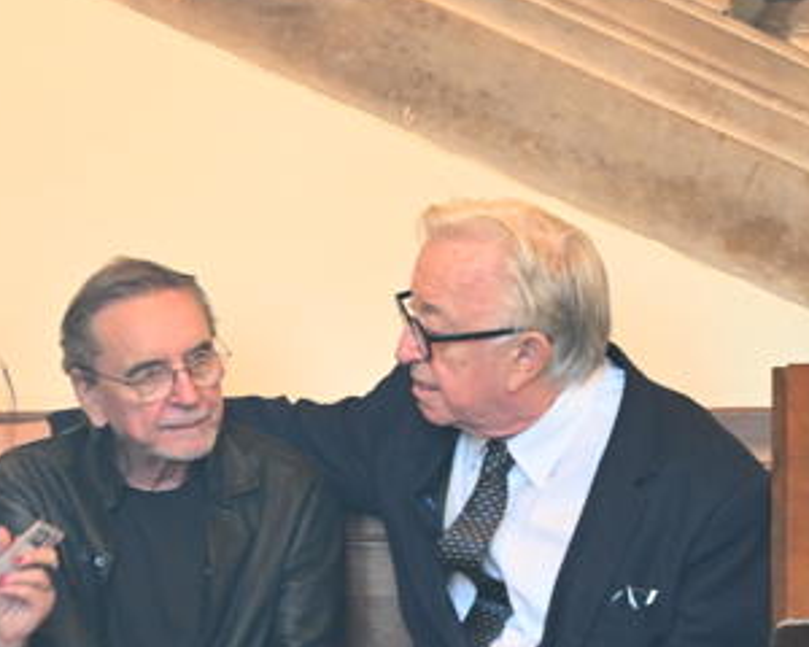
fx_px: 5435
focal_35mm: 227
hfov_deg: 8.5
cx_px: 67
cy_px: 601
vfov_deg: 6.8
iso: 2000
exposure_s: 1/30
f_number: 5
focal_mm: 70
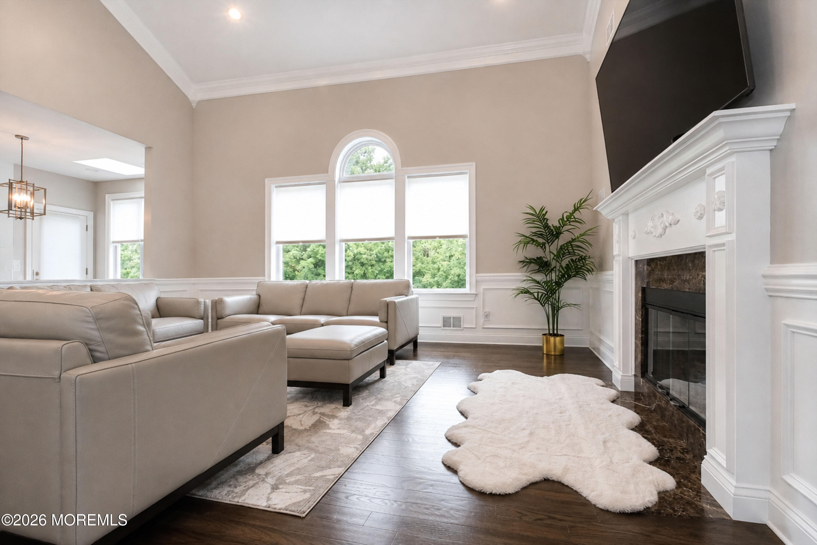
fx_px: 340
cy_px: 272
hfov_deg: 100.4
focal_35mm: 15
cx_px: 408
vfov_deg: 77.3
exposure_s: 1/80
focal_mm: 10
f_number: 9
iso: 1600
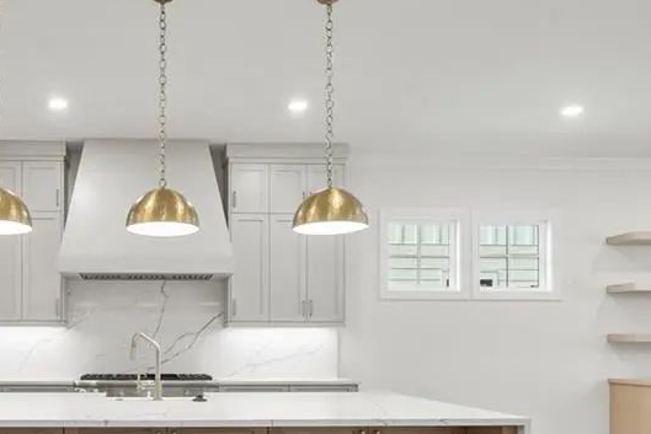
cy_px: 340
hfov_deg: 57.3
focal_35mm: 31
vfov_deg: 40.8
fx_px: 561
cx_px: 165
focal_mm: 16
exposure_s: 1/4
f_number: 8
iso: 200
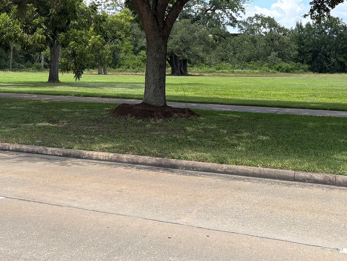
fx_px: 572
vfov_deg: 25.1
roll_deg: -0.5
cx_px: 57
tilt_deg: +2.9
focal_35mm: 57
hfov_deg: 32.6
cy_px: 37
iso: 50
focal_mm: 5.96
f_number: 1.6
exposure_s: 1/2075
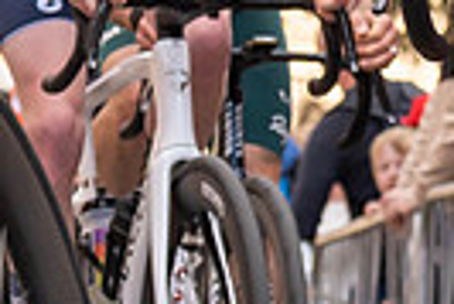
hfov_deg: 2.9
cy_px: -755
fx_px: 8837
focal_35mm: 700
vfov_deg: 1.9
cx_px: 803
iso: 320
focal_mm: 70
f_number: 5
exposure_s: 1/1000
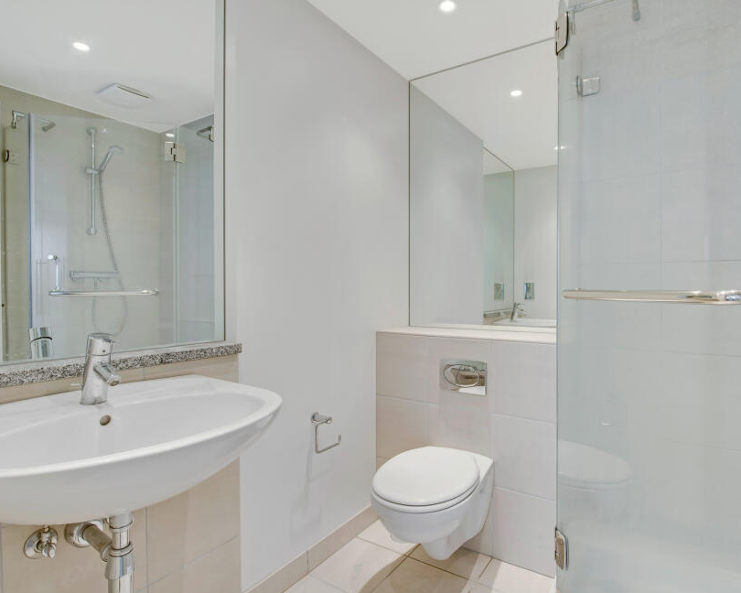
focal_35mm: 19
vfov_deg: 70.8
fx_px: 417
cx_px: 400
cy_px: 286
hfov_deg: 83.1
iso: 160
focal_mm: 16
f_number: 11
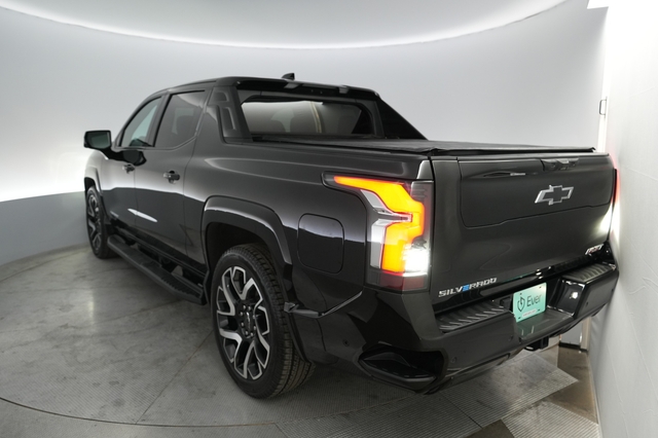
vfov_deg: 51.2
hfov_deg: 71.5
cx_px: 329
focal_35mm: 25
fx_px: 457
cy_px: 219
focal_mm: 25
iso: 1600
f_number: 3.2
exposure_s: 1/160
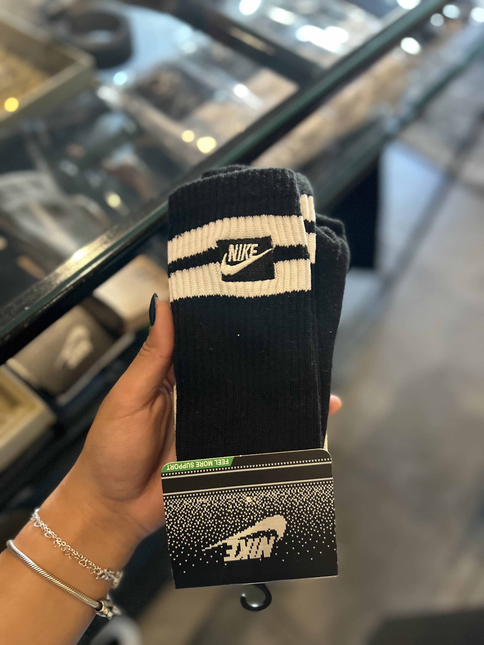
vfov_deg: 67.3
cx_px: 242
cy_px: 322
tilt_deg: -59.2
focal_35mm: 26
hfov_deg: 53.1
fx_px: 485
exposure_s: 1/60
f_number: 1.5
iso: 500
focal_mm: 5.7
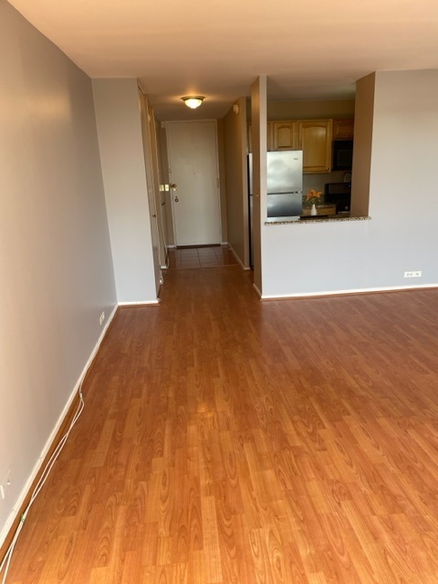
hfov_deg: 53.1
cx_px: 219
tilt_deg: -17.1
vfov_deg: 67.3
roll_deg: +2.7
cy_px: 292
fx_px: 439
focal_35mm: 26
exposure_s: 1/120
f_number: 1.6
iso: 80
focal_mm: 4.2
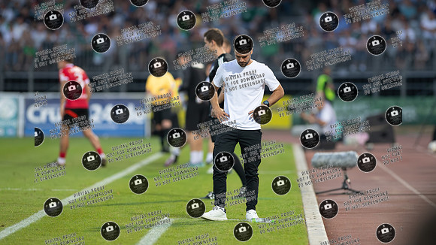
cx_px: 241
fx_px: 4391
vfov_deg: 3.2
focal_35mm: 380
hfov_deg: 5.7
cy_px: 101
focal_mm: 300
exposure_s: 1/1250
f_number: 3.2
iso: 4000
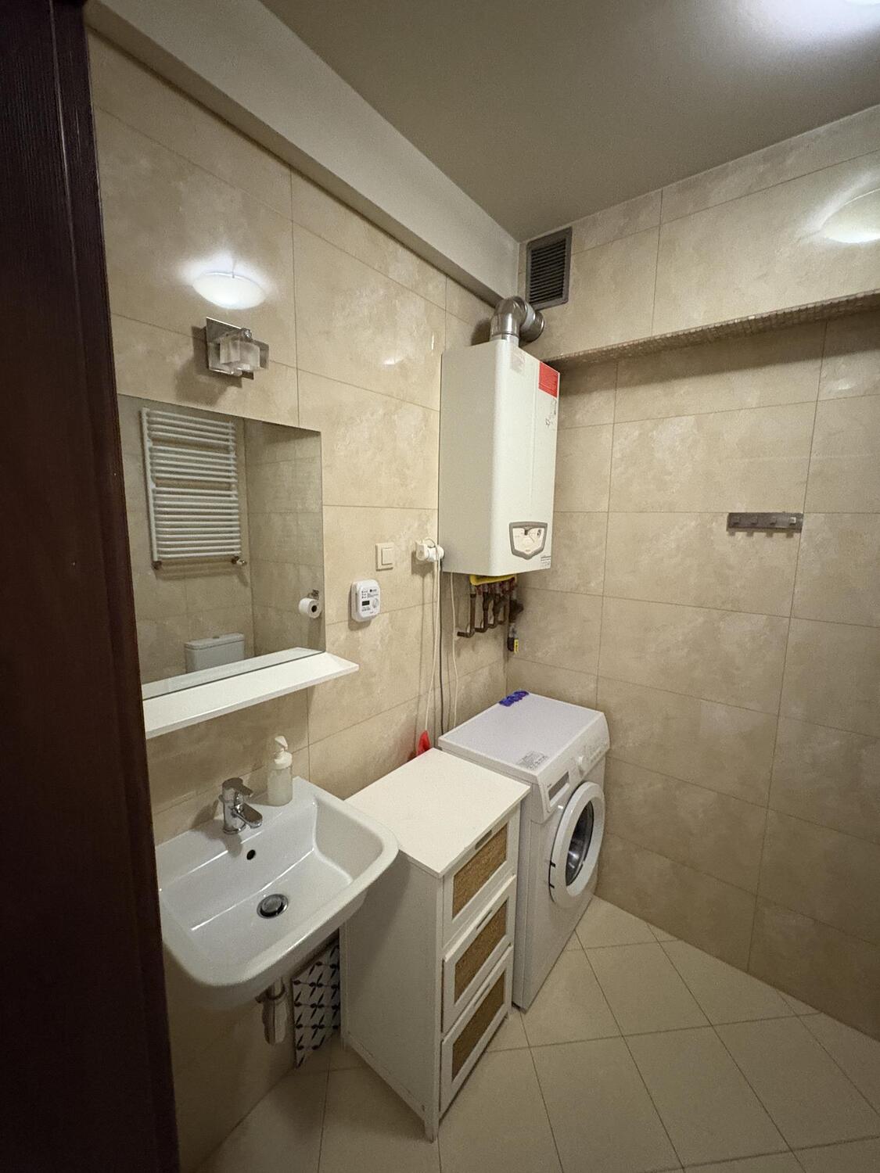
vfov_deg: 102.1
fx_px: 475
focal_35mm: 14
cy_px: 586
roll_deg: +0.7
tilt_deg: -5.2
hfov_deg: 85.7
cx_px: 440
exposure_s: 1/33
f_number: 2.2
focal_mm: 2.22
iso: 640
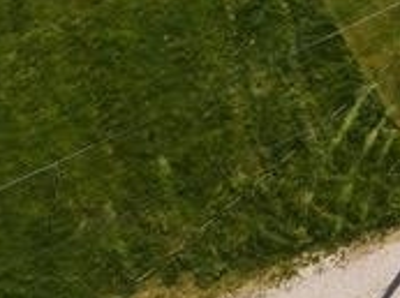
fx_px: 1026
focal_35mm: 89
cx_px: 627
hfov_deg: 19.0
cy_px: -229
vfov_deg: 14.6
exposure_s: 1/800
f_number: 2.8
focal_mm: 4.5
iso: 100
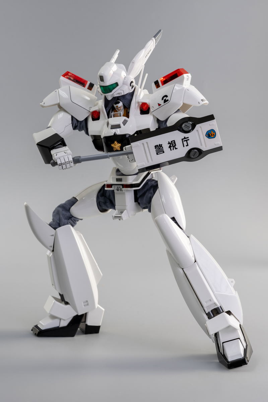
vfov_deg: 22.6
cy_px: 201
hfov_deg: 15.2
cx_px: 134
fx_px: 1005
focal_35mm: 90
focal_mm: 90
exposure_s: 1/3
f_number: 13
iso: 160
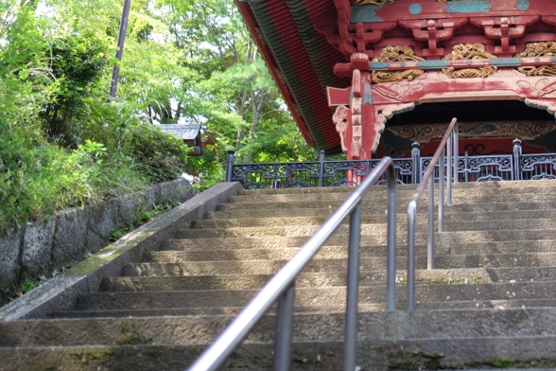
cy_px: 97
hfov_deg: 32.0
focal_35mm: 61
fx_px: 942
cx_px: 443
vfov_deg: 22.1
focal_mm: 23
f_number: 1.4
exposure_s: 1/120
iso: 200
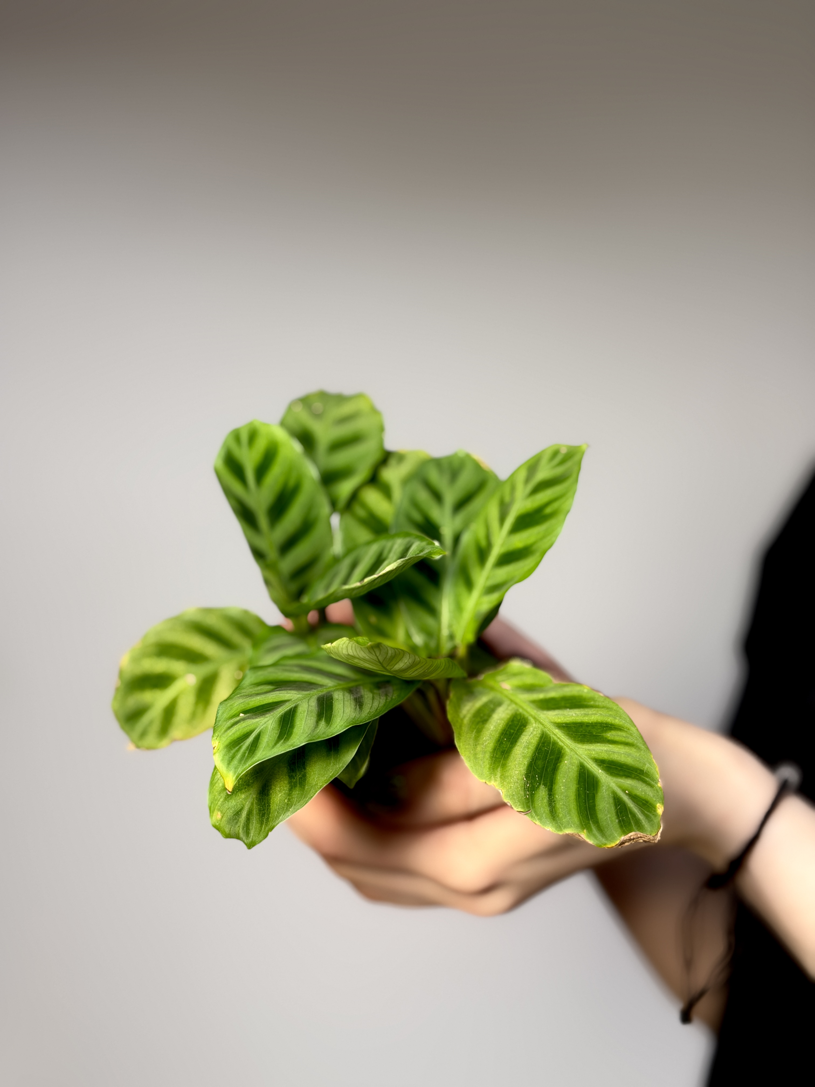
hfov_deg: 30.3
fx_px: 1507
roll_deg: -2.3
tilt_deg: -3.7
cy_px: 544
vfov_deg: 39.7
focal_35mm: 48
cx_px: 408
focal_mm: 6.76
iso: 50
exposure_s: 1/100
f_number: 1.78
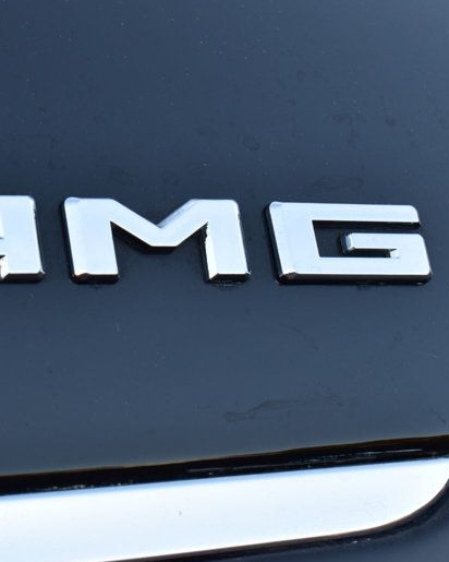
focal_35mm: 154
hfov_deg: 10.0
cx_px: 35
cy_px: 226
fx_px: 2557
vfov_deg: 12.5
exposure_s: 1/100
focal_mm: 55
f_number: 9
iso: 400
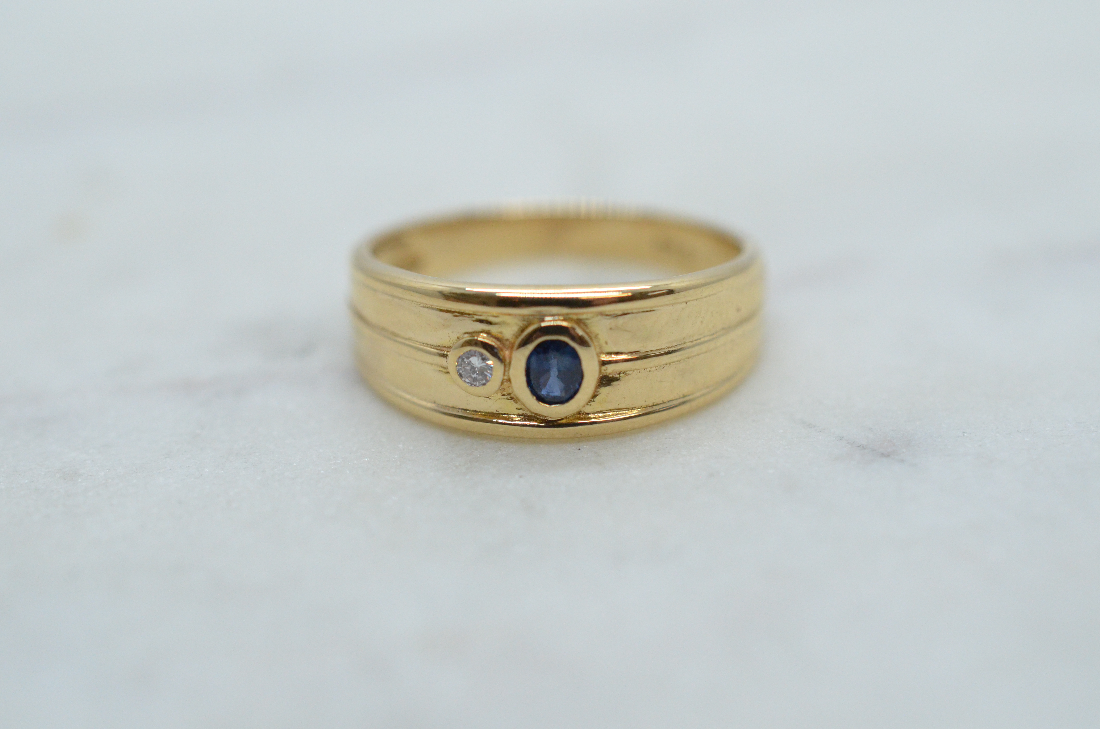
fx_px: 1830
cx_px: 550
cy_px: 364
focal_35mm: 60
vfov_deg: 22.5
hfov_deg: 33.5
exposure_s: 1/1000
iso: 2500
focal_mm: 40
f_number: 6.3
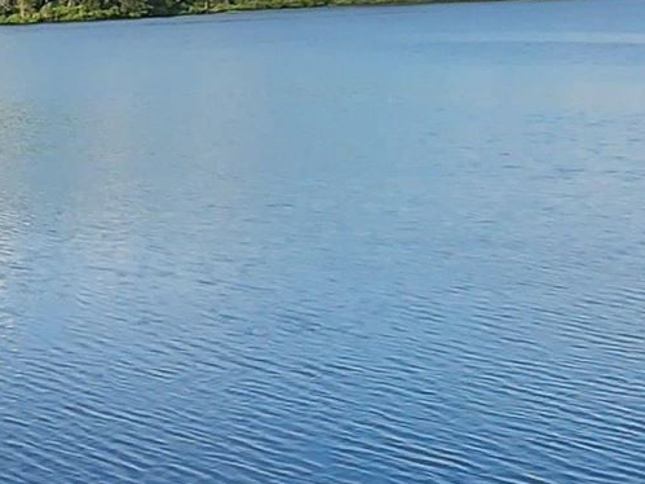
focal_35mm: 80
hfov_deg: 14.1
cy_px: 118
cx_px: -988
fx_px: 1490
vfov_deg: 18.3
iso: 50
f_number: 2.2
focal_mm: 2.2
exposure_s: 1/1361
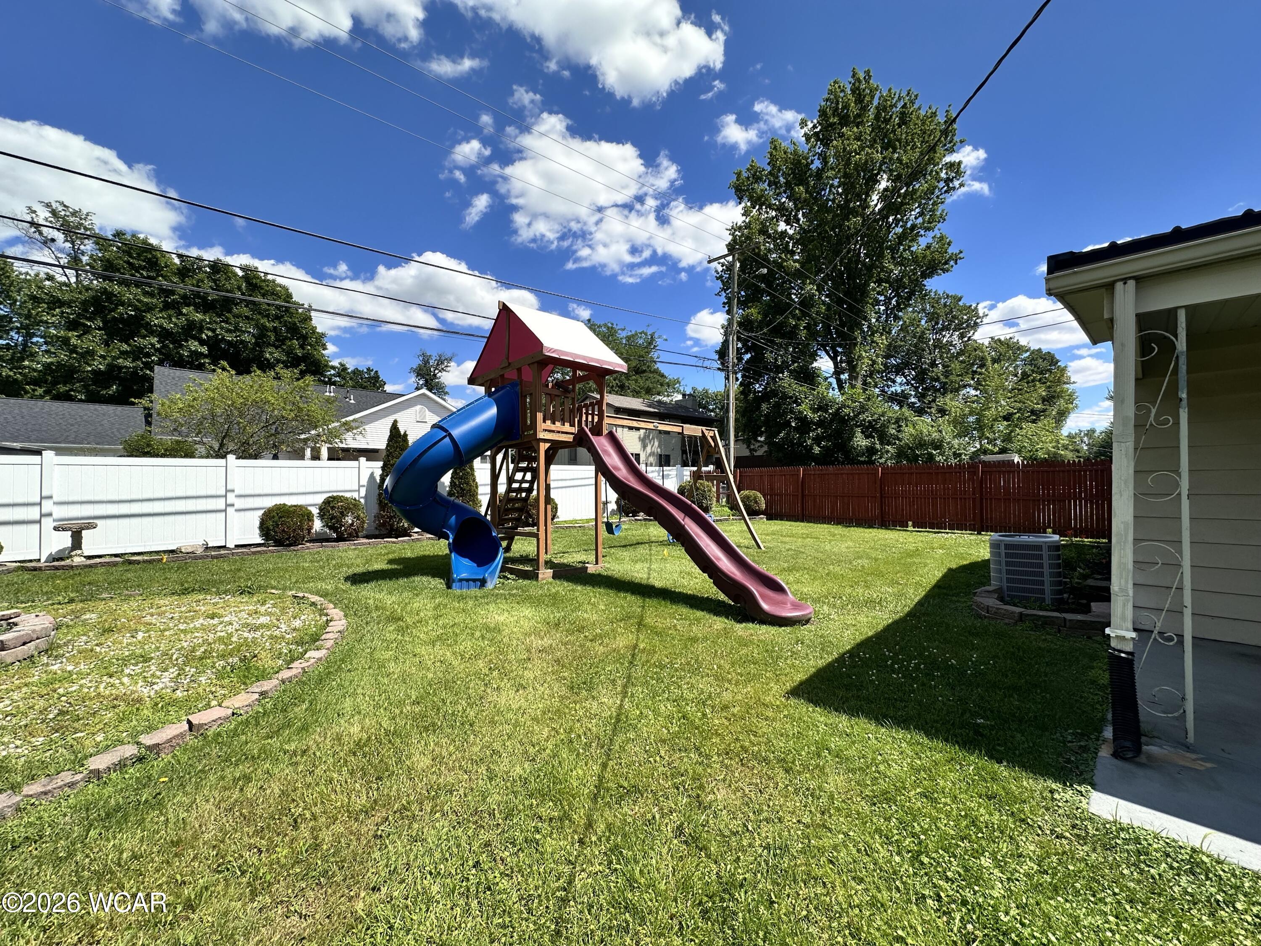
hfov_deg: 102.1
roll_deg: +0.2
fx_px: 510
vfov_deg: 85.7
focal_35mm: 14
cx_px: 630
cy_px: 473
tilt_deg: +1.6
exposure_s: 1/1553
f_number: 2.2
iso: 50
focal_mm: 2.22
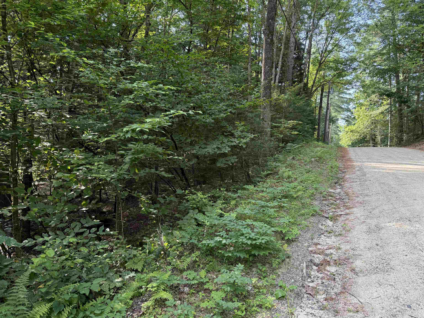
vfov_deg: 56.8
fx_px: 294
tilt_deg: -0.4
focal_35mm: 24
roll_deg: -2.0
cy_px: 159
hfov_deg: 71.6
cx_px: 212
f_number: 1.78
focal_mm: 6.76
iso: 200
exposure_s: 1/240
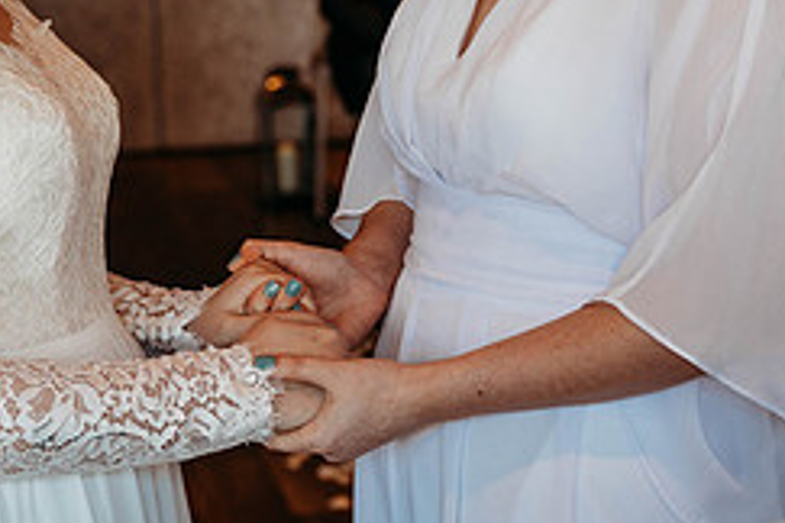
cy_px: -13
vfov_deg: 11.6
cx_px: 271
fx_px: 2551
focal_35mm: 117
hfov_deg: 17.5
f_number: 3.5
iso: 640
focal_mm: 49
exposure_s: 1/200
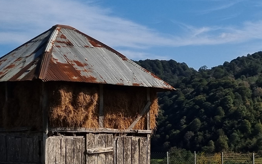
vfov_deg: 15.7
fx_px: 586
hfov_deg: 23.9
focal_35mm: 82
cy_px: 147
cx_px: 276
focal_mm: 5.4
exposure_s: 1/9088
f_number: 1.8
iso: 50
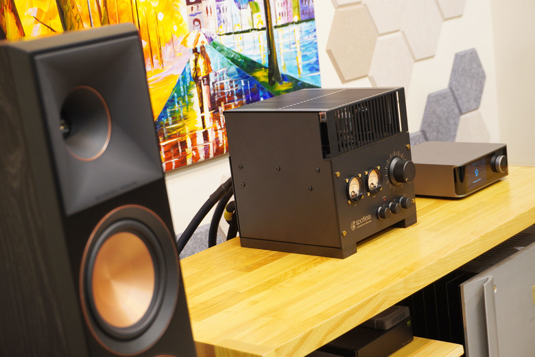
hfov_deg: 31.2
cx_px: 268
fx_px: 958
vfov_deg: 21.1
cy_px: 178
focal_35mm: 64
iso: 200
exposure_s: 1/15
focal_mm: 43
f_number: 5.6
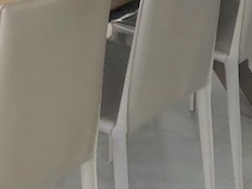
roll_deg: -1.0
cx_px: 286
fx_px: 983
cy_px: -262
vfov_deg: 9.7
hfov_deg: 14.2
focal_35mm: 135
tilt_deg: -5.0
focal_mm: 3.99
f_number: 1.8
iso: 25
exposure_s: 1/40
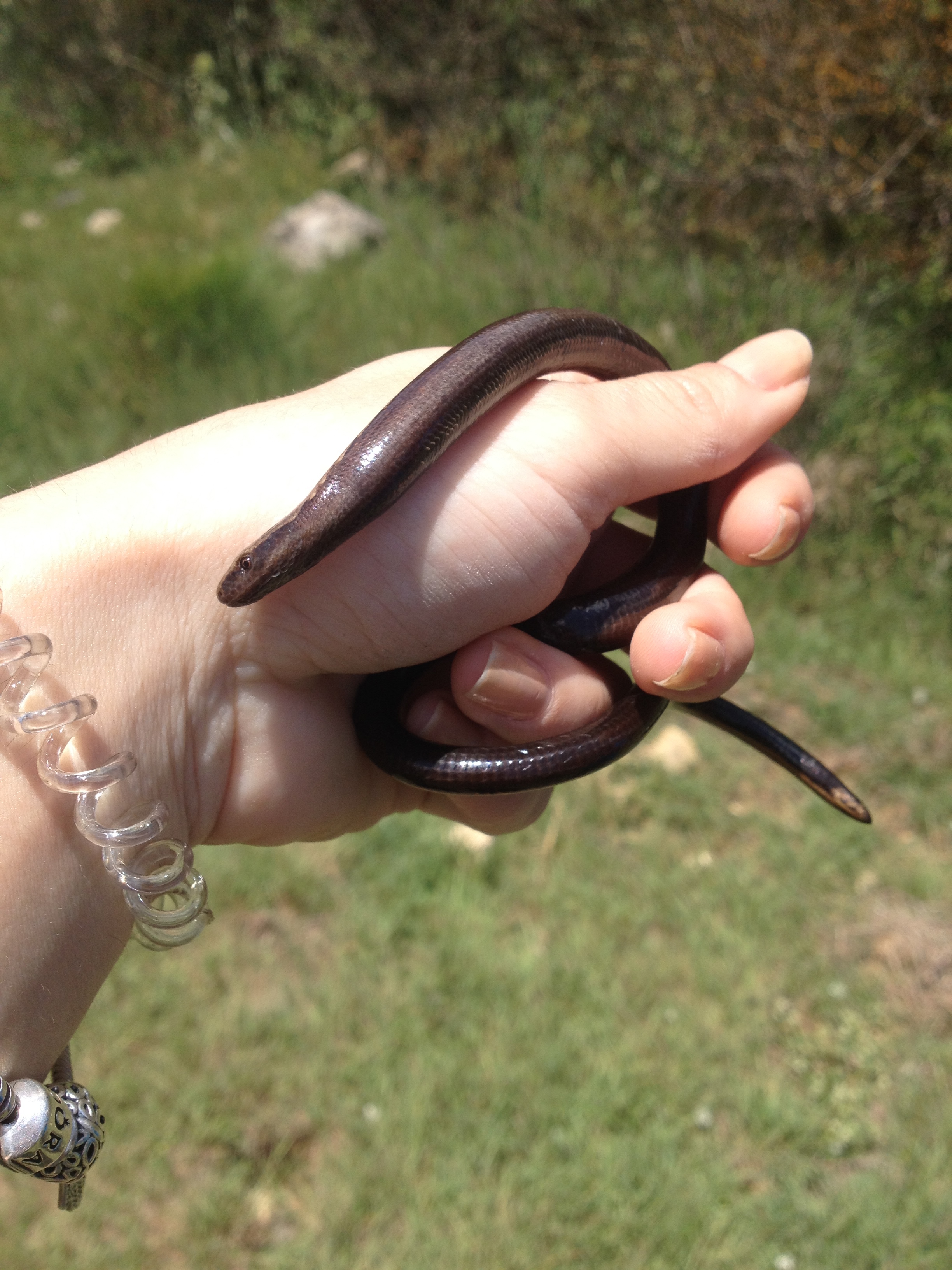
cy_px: 635
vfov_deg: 52.6
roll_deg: -4.7
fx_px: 1283
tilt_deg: -25.8
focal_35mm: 35
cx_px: 476
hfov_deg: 40.7
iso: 50
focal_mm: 4.28
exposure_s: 1/1534
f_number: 2.4
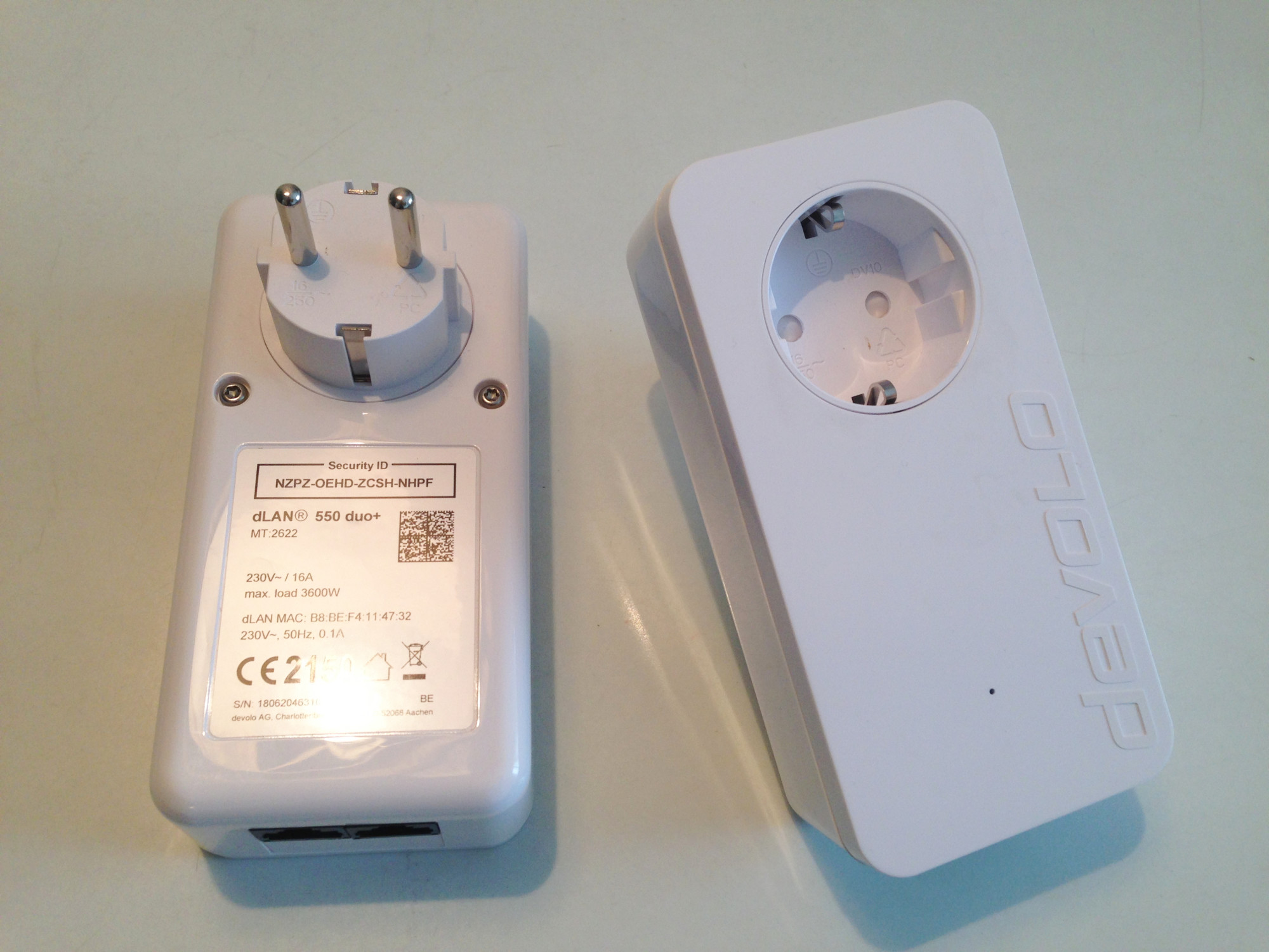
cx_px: 634
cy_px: 476
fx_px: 1210
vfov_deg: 42.9
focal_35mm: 33
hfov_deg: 55.4
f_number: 2.4
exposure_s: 1/40
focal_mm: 4.1
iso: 50
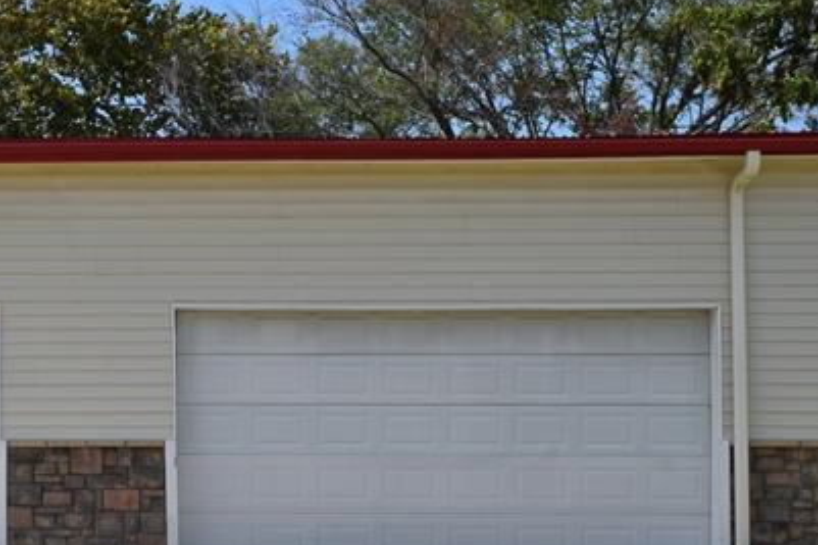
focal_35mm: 69
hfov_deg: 27.9
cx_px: 49
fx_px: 1567
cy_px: 353
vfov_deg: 19.7
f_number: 10
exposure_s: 1/400
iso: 200
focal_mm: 18
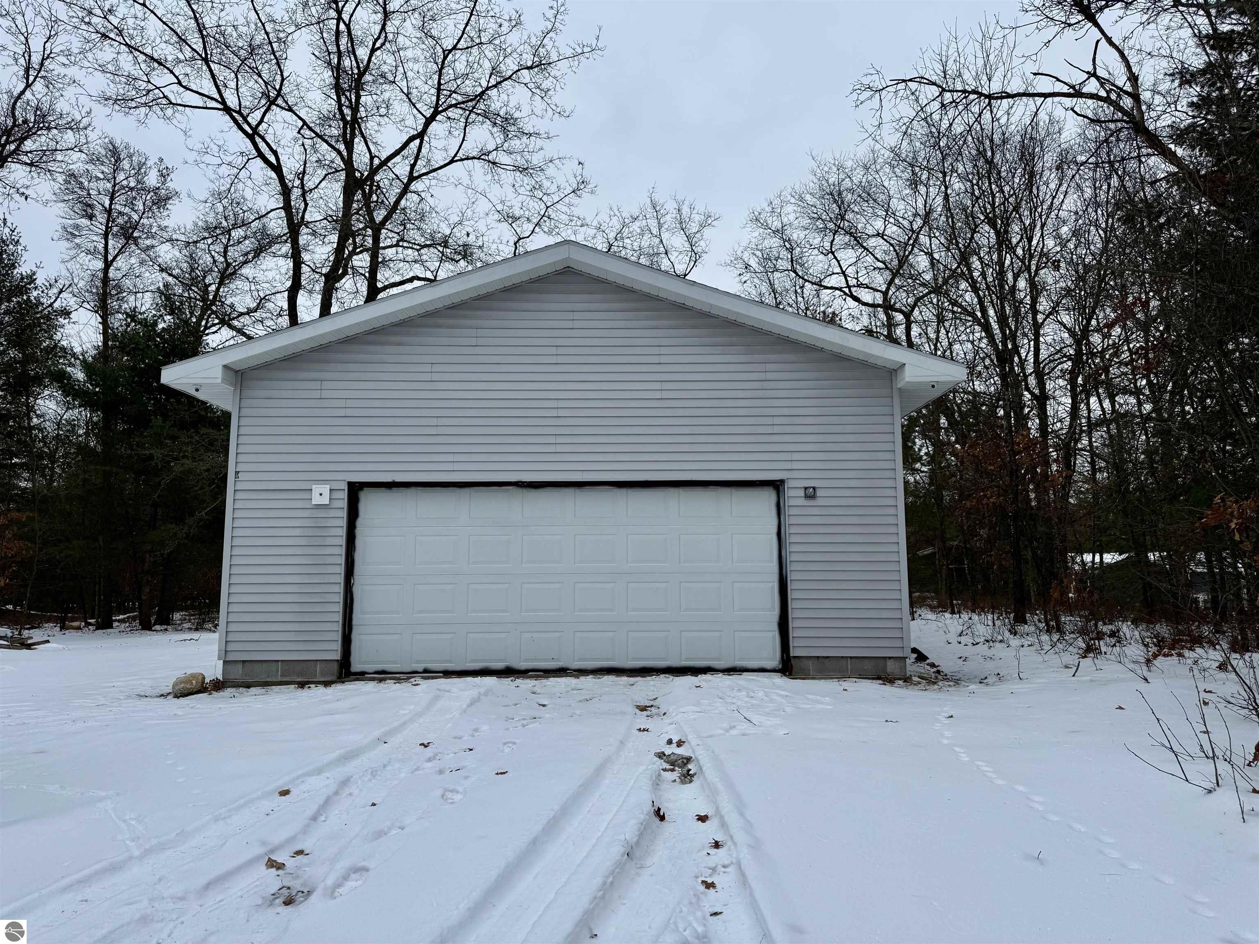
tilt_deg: +8.0
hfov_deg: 71.6
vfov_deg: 56.8
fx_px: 873
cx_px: 630
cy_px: 472
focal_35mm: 24
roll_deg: +0.0
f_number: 1.78
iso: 80
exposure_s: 1/2110
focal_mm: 6.76
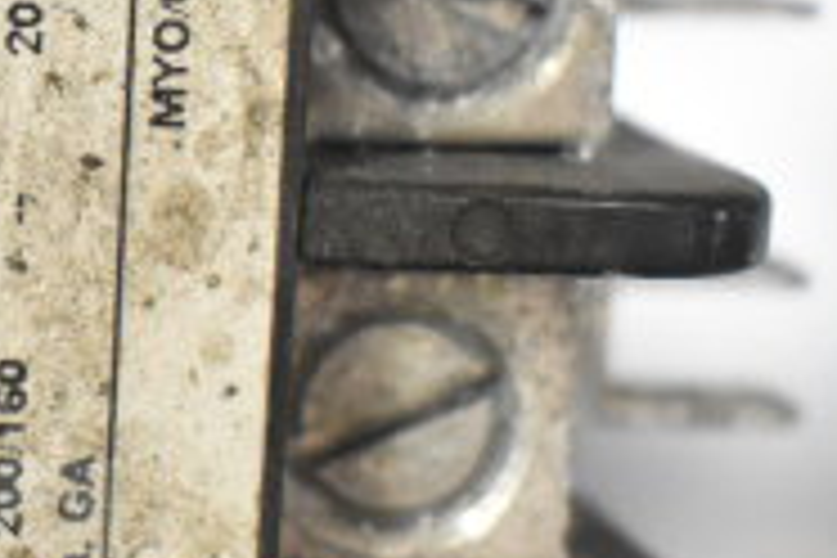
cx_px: -392
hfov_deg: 11.8
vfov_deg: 8.2
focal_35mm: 167
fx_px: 3882
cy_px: 317
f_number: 5.6
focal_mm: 34
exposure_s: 1/125
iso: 6400
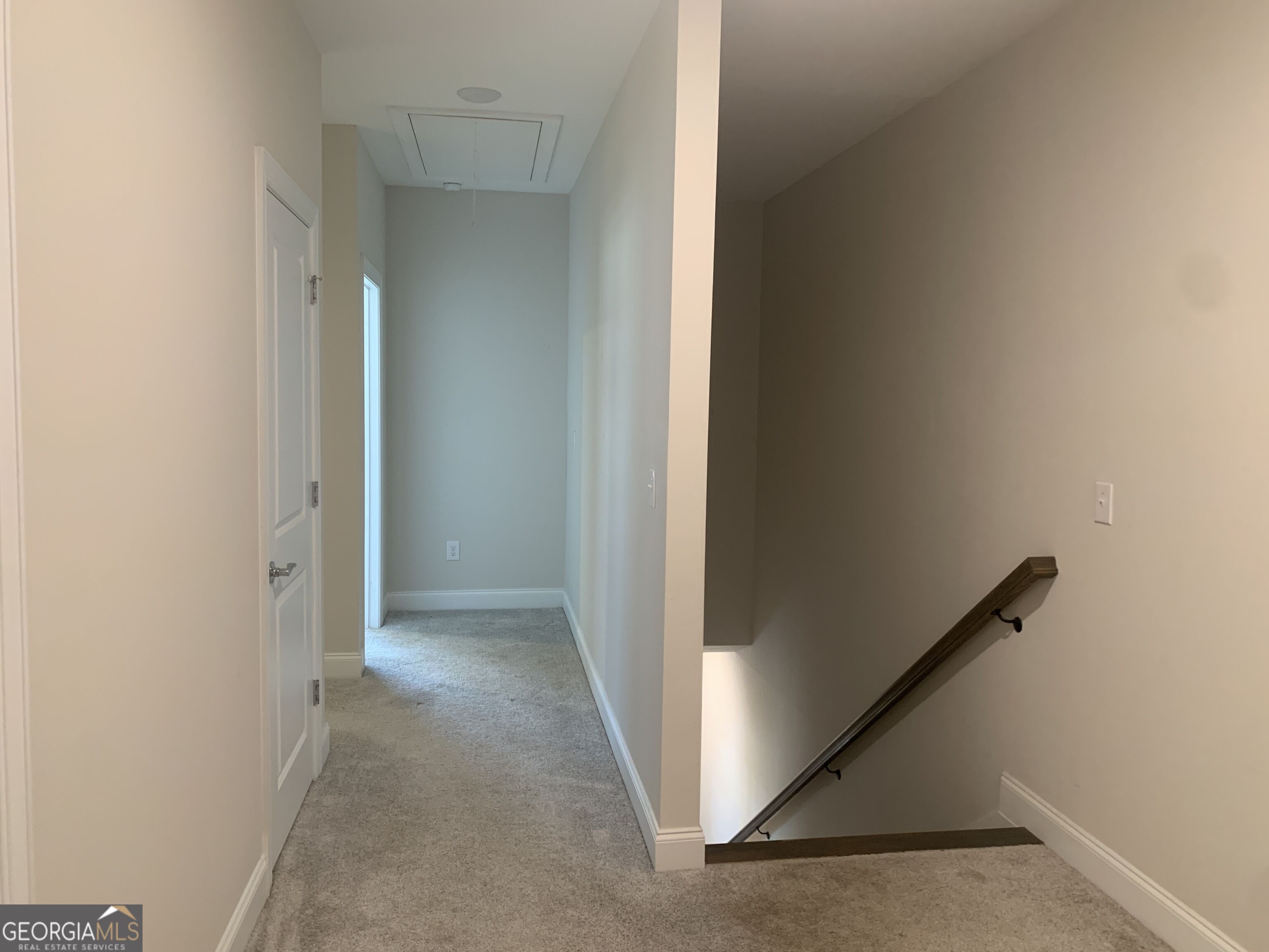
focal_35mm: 26
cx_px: 634
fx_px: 953
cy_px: 476
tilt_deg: -2.8
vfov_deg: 53.1
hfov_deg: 67.3
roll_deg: -1.6
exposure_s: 1/60
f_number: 1.8
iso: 200
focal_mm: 4.25
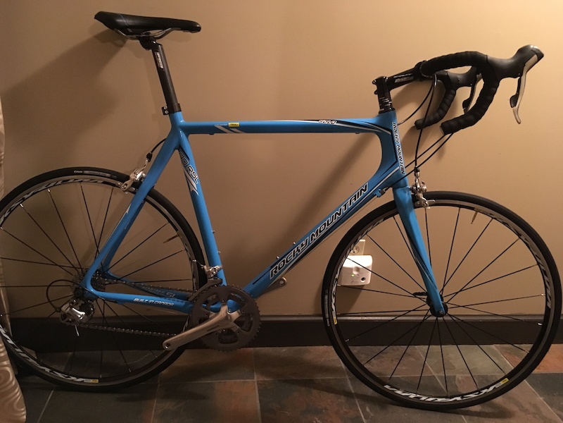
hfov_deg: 61.7
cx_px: 282
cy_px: 212
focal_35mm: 29
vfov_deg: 48.2
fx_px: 472
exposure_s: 1/15
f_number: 2.2
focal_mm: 4.15
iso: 500
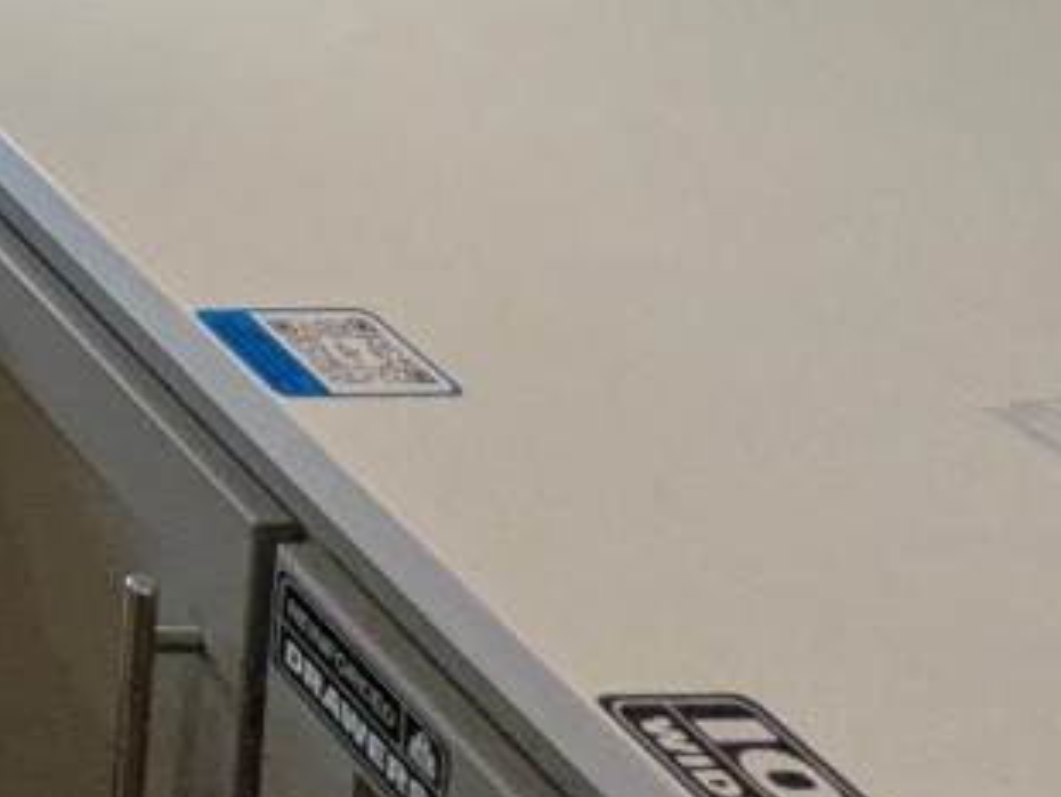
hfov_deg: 17.3
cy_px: -753
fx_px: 2209
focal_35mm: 72
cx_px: -1176
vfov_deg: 16.2
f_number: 2.2
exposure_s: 1/162
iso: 153
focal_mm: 2.35
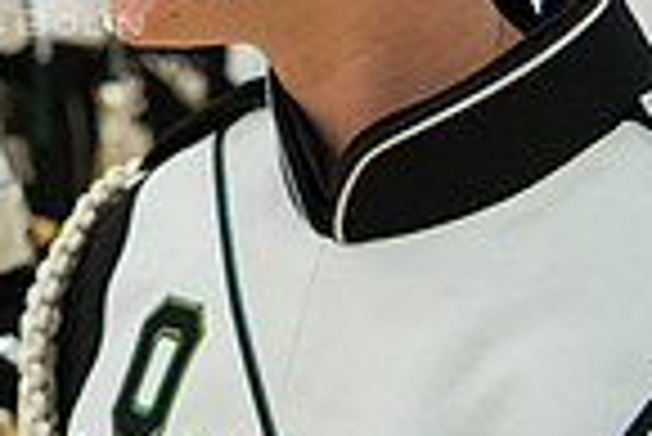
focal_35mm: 96
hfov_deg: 20.3
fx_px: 1740
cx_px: -45
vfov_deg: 13.6
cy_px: -178
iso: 2000
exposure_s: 1/320
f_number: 3.2
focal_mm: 24
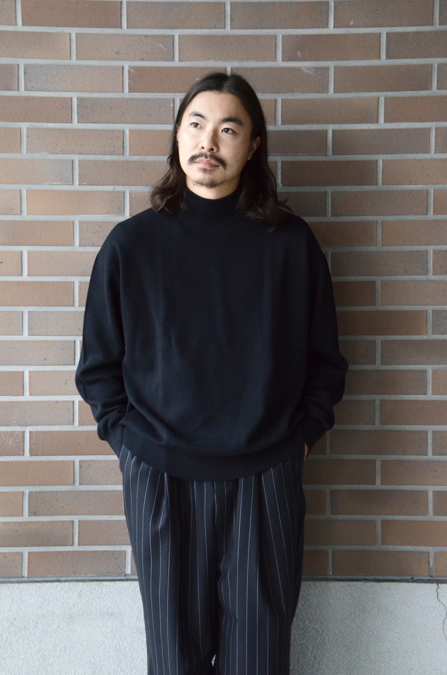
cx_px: 224
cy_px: 338
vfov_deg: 19.5
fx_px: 1964
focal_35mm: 105
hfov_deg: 13.0
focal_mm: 70
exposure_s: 1/50
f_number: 8
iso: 2500
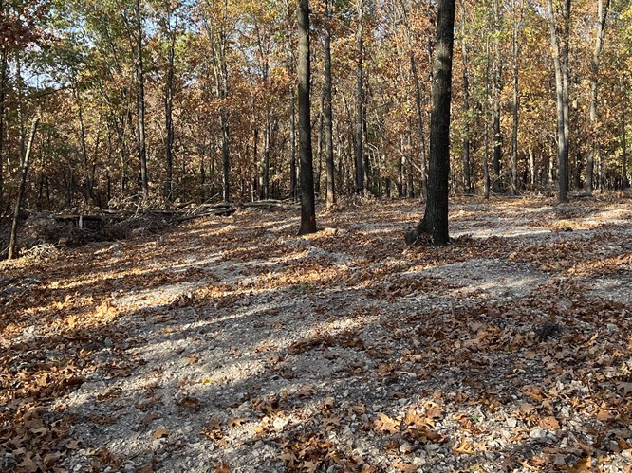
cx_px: 298
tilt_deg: -0.4
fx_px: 730
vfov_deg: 35.2
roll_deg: -0.1
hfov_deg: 46.8
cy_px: 118
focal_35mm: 40
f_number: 1.5
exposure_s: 1/780
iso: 50
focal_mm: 5.7
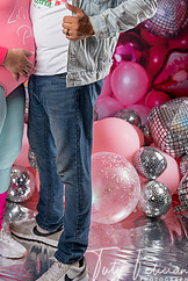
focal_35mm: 78
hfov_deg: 17.4
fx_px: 609
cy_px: 45
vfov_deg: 25.4
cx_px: 37
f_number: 3.5
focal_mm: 42
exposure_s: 1/60
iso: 50
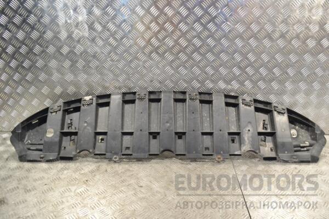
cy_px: 110
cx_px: 164
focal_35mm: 27
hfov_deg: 67.4
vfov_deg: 47.9
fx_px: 247
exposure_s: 1/200
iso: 3200
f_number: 8
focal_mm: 18
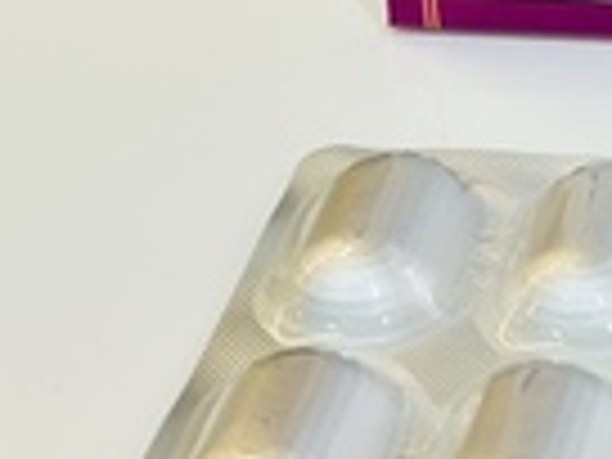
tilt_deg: -25.7
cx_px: 835
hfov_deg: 10.9
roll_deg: +2.4
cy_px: -158
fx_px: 3129
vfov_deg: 8.3
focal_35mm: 177
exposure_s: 1/50
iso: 80
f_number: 1.78
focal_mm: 6.86
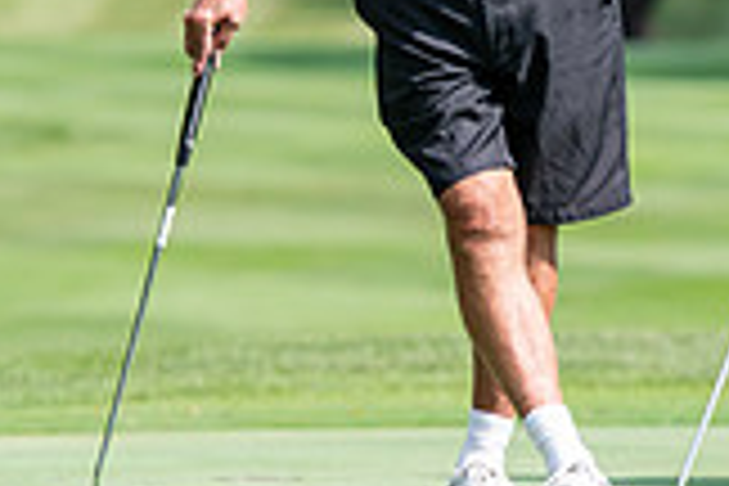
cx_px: 608
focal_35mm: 610
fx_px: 12352
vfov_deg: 2.3
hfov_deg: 3.4
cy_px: 160
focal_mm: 170
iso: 250
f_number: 4
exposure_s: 1/1250
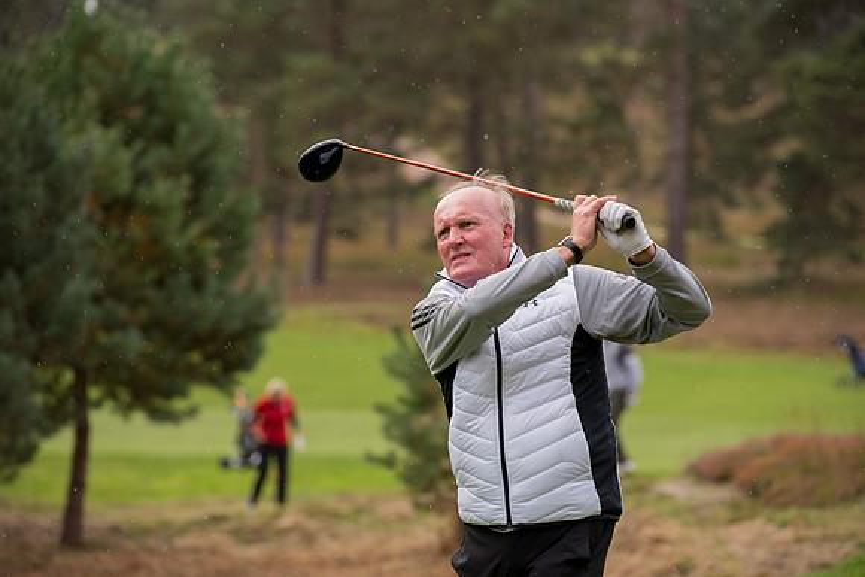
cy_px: 288
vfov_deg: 6.9
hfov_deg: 10.3
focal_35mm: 200
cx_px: 432
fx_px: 4806
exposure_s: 1/1250
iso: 800
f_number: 5
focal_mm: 200
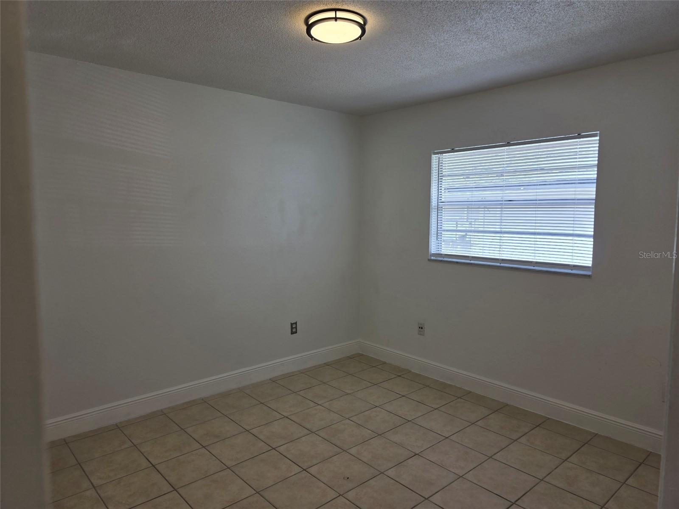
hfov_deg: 73.9
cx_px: 340
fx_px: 451
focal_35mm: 23
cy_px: 254
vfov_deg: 58.9
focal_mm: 6.3
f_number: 1.7
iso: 25
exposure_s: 1/120
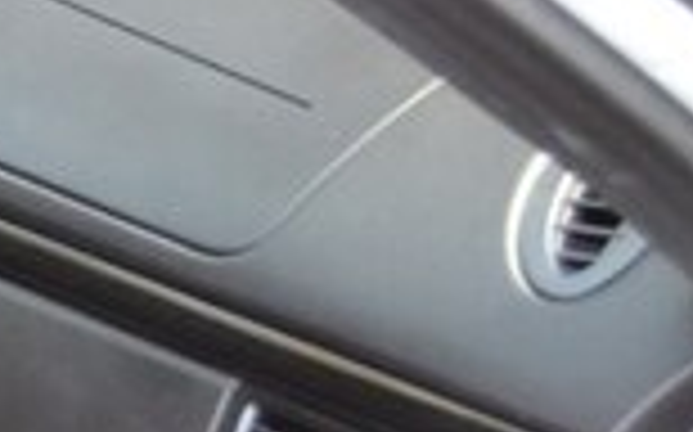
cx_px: -747
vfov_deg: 6.4
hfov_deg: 9.6
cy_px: 36
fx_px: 3835
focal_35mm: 203
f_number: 4.2
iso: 250
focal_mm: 31
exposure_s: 1/125
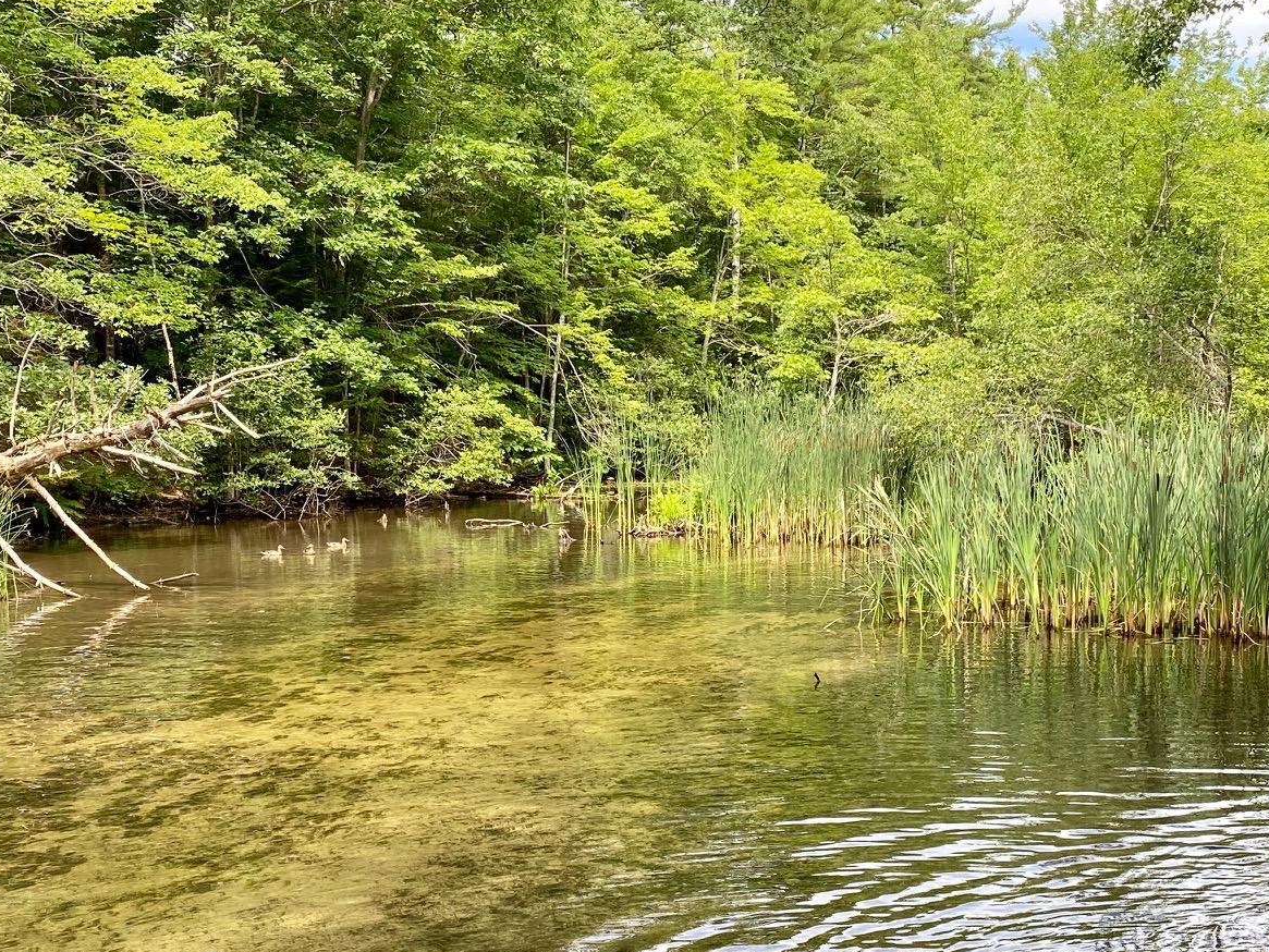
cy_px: 589
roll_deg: +0.8
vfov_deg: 32.1
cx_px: 705
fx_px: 1650
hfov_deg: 42.0
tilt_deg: -4.5
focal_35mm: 45
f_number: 1.8
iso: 32
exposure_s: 1/412
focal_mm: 4.25
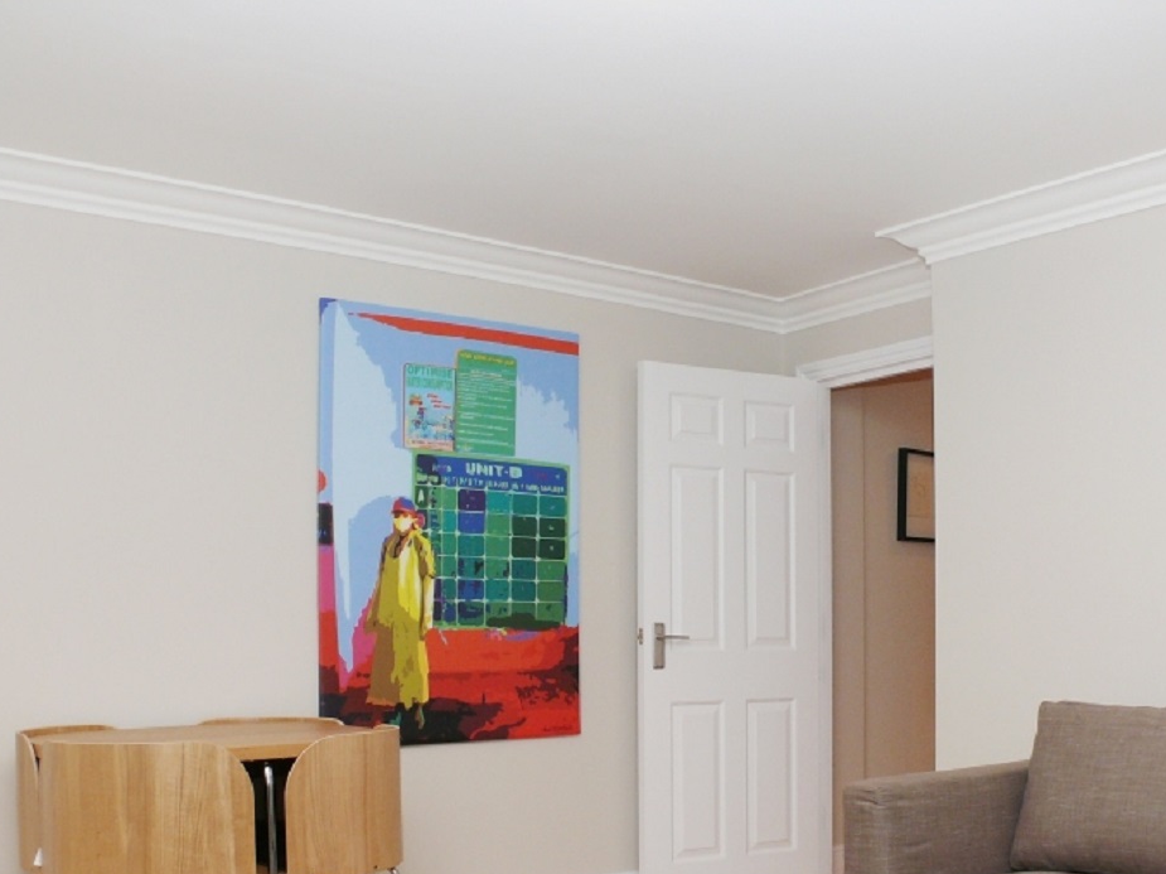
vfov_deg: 27.1
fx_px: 1785
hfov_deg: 36.0
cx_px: 724
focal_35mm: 53
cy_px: 660
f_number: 4
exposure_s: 1/30
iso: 100
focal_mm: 7.4
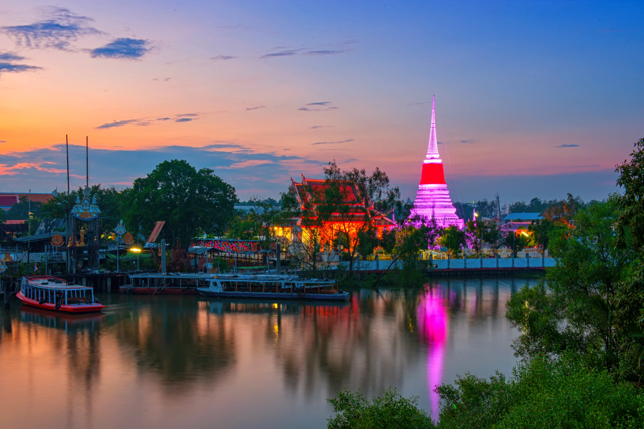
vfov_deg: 30.5
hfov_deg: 44.5
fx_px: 787
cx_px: 322
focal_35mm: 44
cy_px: 214
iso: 100
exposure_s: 15
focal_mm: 44
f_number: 22
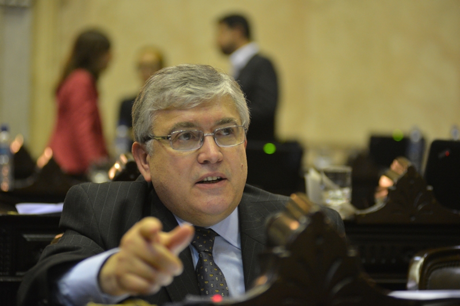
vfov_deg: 17.1
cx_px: 230
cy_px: 153
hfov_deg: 25.4
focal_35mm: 80
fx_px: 1022
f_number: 2.8
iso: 3200
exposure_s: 1/200
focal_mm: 80
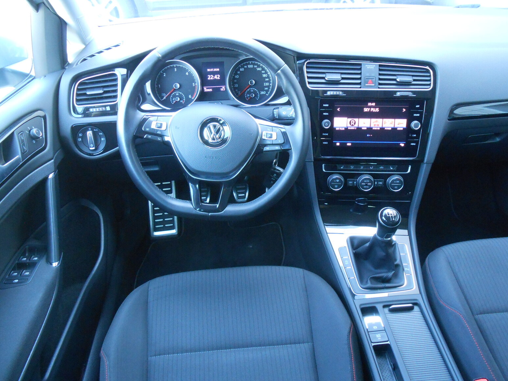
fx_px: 396
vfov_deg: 51.4
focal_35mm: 27
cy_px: 195
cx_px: 253
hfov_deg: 65.3
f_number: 3.5
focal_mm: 4.6
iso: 400
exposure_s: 1/20
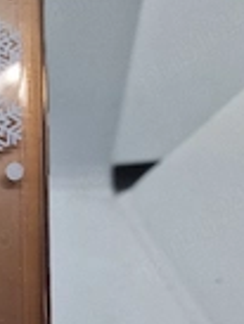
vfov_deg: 28.5
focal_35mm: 67
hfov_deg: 19.5
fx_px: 629
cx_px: -107
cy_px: 248
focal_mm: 6.4
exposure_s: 1/182
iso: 50
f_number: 1.8
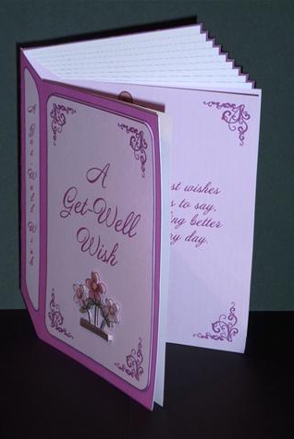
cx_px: 142
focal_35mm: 87
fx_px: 1064
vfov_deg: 23.4
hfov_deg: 15.7
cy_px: 220
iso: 100
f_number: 4.2
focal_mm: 13.7
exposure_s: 1/40
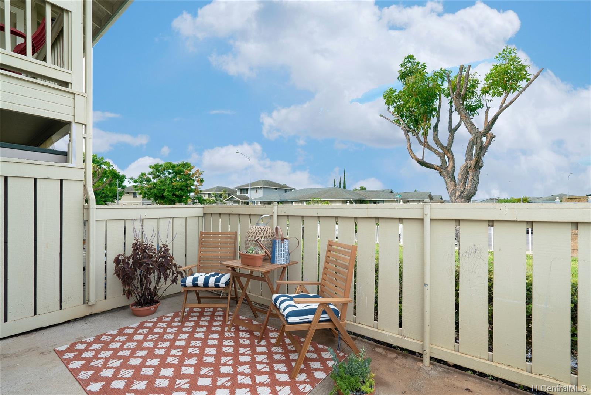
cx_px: 296
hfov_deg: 96.7
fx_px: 263
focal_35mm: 16
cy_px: 198
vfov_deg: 73.8
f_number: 8
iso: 200
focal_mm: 16
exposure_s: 1/3200
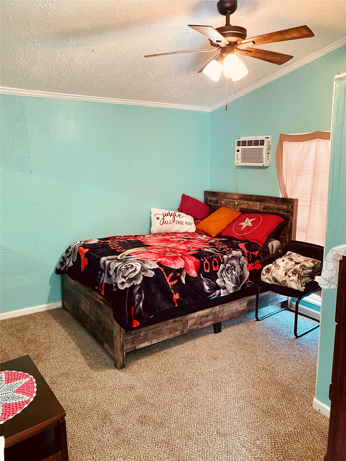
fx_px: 347
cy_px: 230
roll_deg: -0.2
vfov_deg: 67.3
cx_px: 173
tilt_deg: -10.0
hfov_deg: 53.1
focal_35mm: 26
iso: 200
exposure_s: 1/60
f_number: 1.8
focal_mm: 4.25
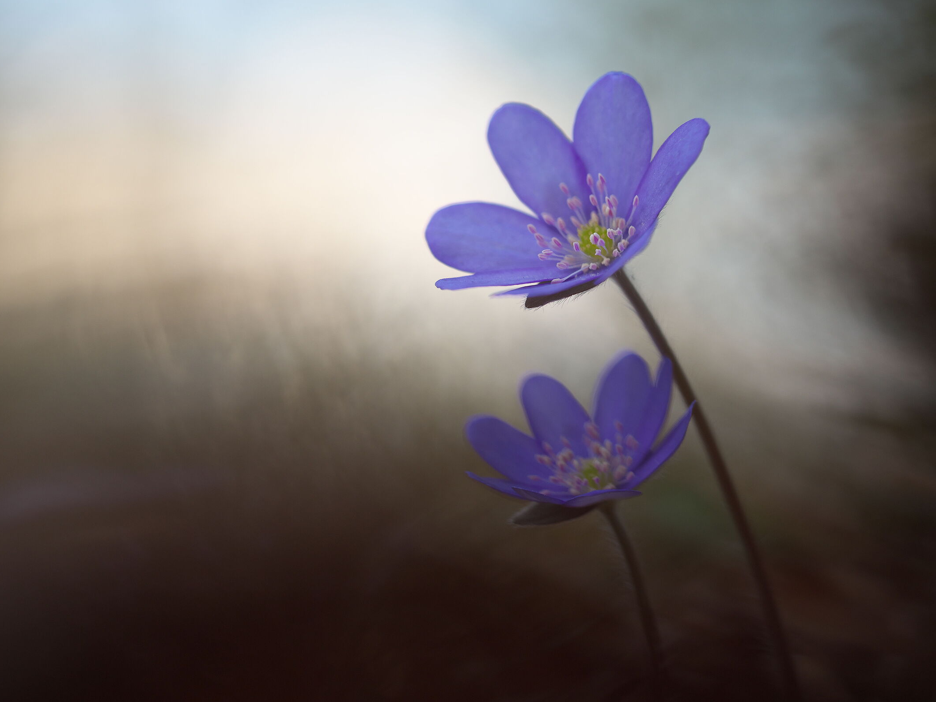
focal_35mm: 98
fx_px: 2650
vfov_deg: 15.1
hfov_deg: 20.0
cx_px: 413
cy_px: 349
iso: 250
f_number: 3.5
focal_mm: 90
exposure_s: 1/250
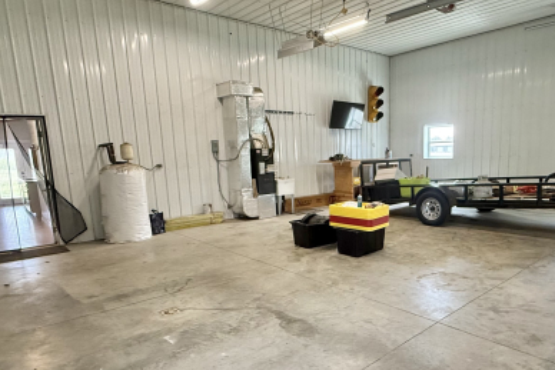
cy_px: 220
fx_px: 386
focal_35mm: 25
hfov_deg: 70.8
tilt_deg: -7.8
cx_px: 330
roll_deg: +1.5
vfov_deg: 51.0
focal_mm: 2.22
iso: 400
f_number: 2.2
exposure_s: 1/120
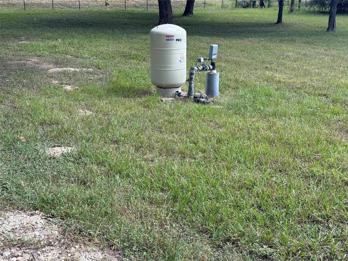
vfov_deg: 30.3
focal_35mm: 48
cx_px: 174
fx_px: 483
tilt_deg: -14.1
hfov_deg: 39.7
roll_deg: -0.6
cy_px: 130
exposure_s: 1/846
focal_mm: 6.76
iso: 80
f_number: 1.78
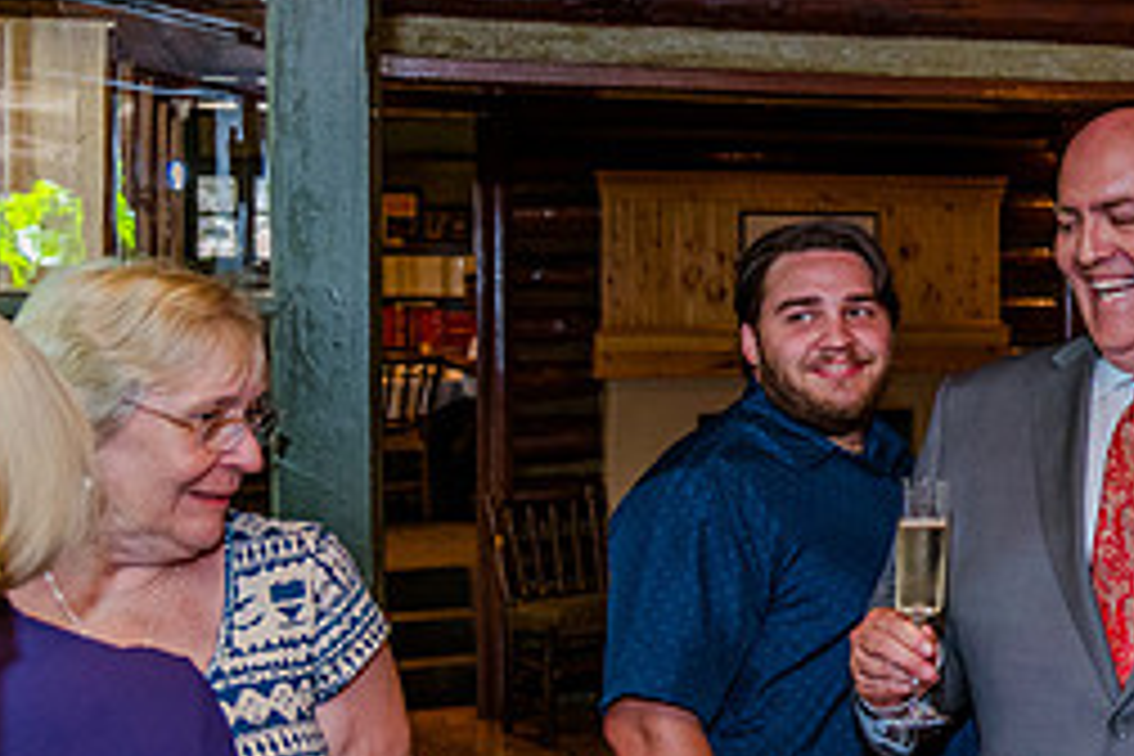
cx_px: 1400
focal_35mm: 68
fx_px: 2142
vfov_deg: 20.0
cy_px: 279
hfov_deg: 26.1
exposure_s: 1/125
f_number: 4
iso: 2500
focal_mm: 27
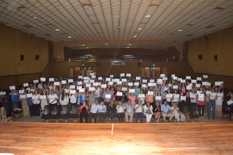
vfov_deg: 47.9
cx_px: 116
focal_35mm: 27
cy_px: 78
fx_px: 175
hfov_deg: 67.4
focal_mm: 18
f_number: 3.5
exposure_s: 1/30
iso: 720
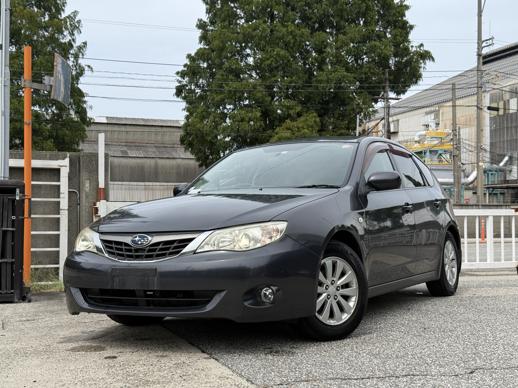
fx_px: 718
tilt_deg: +2.3
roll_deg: +0.1
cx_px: 259
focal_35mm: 48
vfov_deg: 30.3
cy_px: 194
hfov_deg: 39.7
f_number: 1.78
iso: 80
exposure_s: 1/3704
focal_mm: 6.76
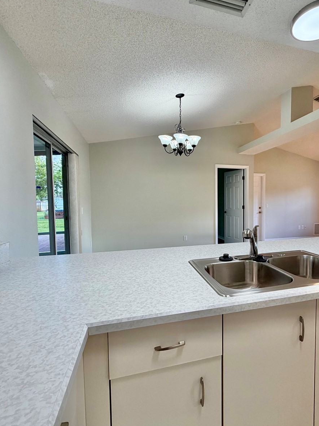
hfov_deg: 67.3
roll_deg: +0.0
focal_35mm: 19
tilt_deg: -3.0
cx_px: 205
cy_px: 213
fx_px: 233
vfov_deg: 84.7
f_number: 2.2
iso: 125
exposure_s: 1/120
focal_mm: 2.22
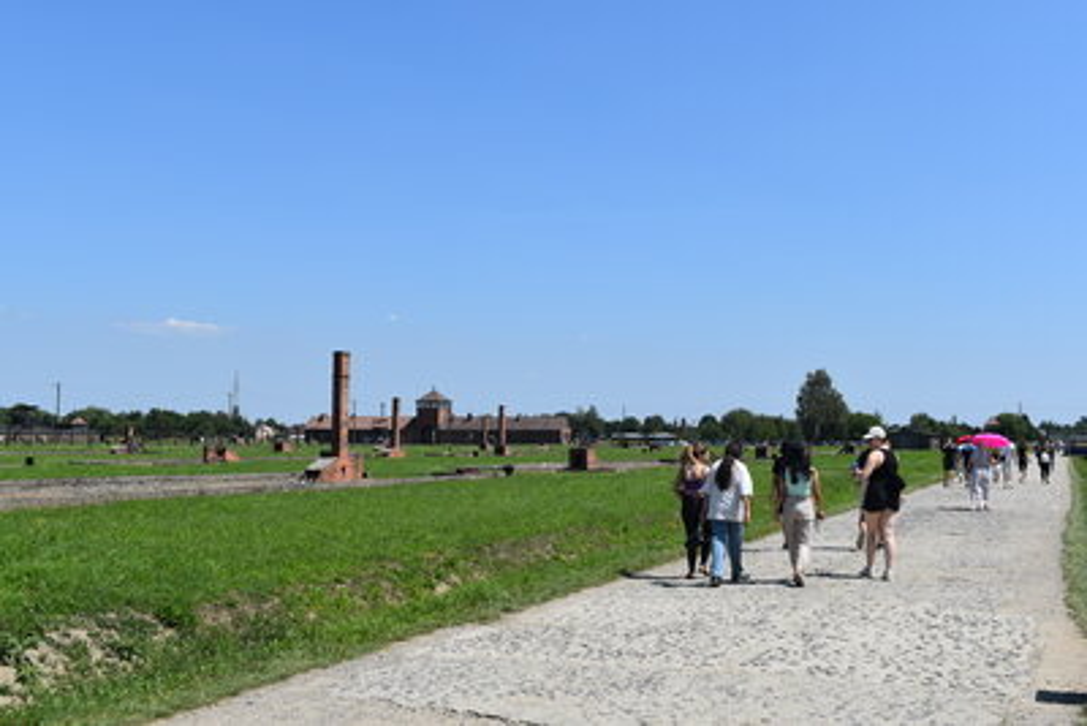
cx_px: 544
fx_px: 1314
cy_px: 363
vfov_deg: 30.9
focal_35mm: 44
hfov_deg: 44.9
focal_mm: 29
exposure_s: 1/320
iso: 100
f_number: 9
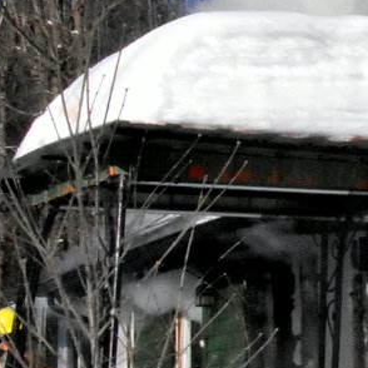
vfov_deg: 13.9
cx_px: 769
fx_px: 1503
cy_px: 84
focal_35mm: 125
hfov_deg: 12.2
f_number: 22
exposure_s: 1/2000
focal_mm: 18
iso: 2500
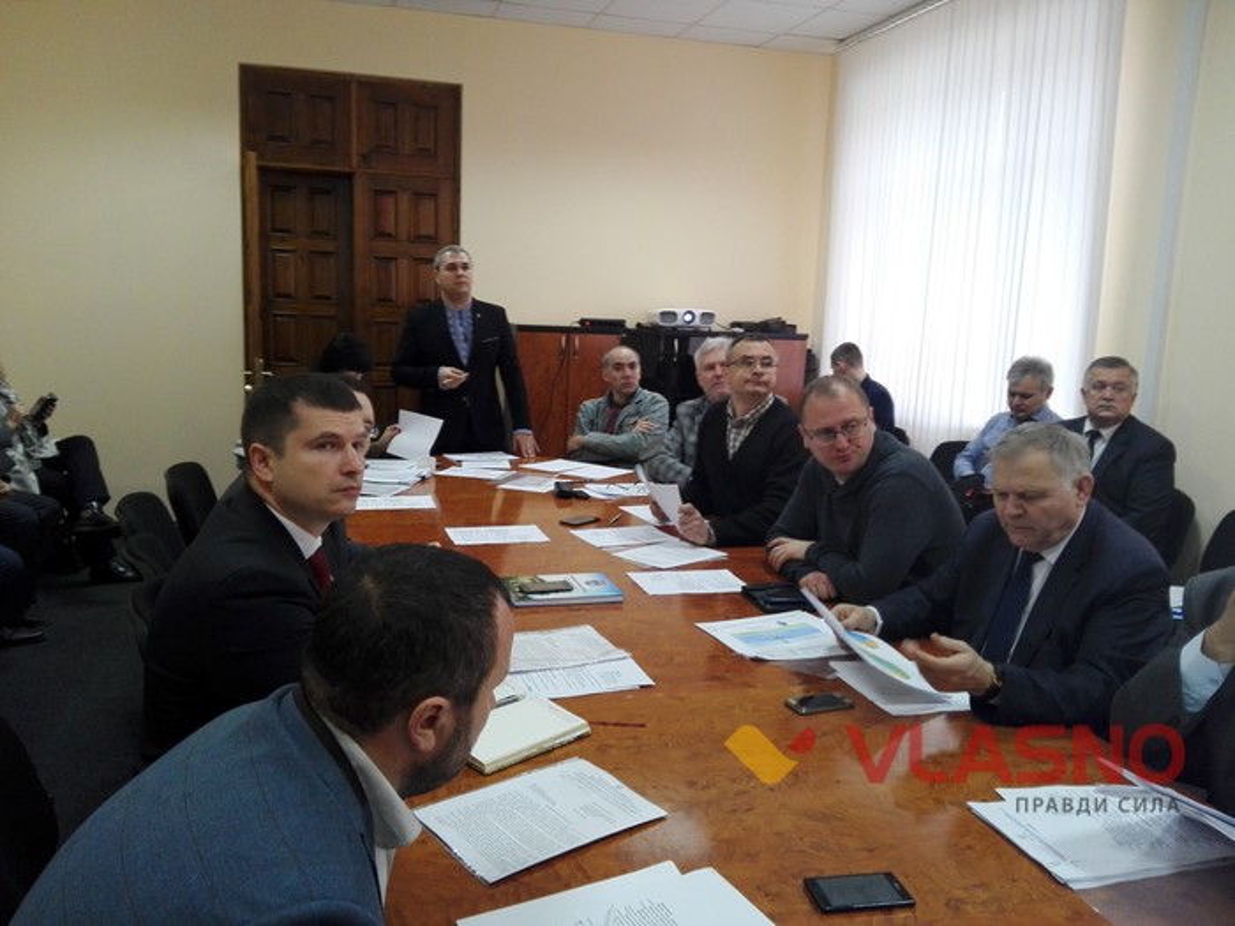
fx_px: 963
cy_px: 463
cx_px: 618
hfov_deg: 65.3
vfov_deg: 51.4
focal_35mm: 27
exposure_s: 1/33
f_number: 2
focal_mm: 3.68
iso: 190
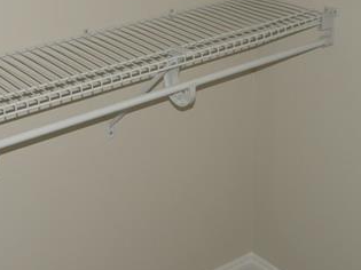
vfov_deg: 21.9
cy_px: 128
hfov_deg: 29.0
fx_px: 698
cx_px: 196
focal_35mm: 67
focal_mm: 5.8
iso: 64
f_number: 3.2
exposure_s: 1/30
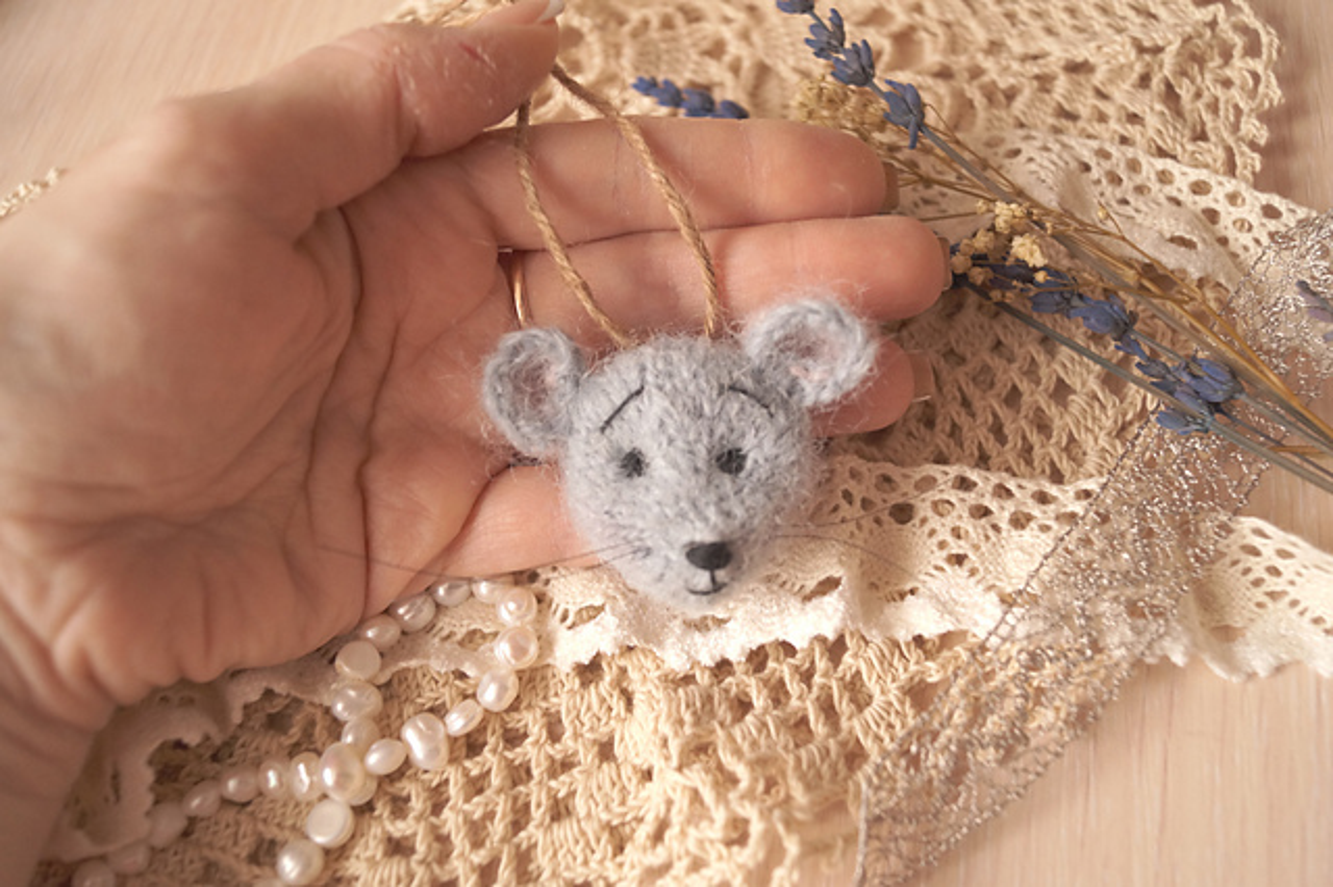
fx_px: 1221
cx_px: 666
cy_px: 444
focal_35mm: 33
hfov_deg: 57.2
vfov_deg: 39.9
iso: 800
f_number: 4
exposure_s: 1/25
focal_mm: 22
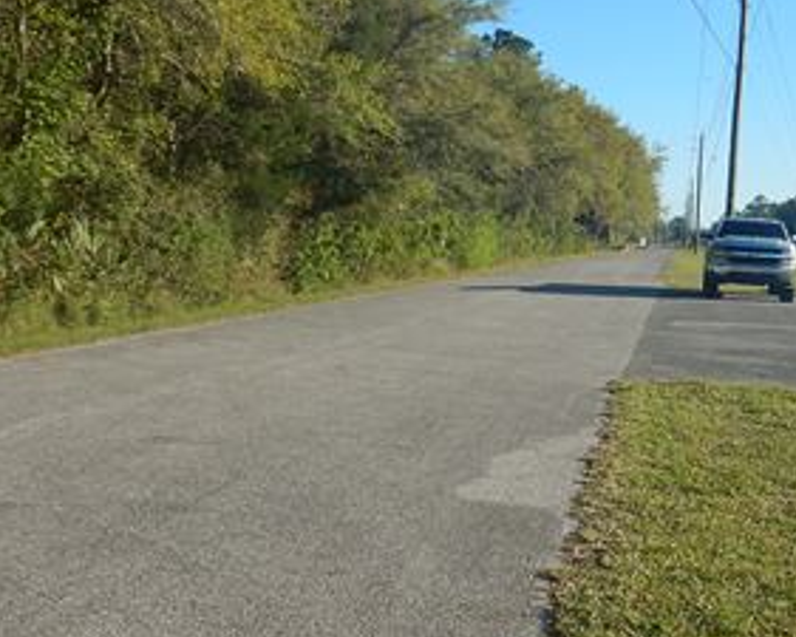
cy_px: 360
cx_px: 674
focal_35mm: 40
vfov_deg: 37.3
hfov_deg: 42.9
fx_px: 943
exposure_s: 1/1250
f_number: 2.8
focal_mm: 4.3
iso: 125
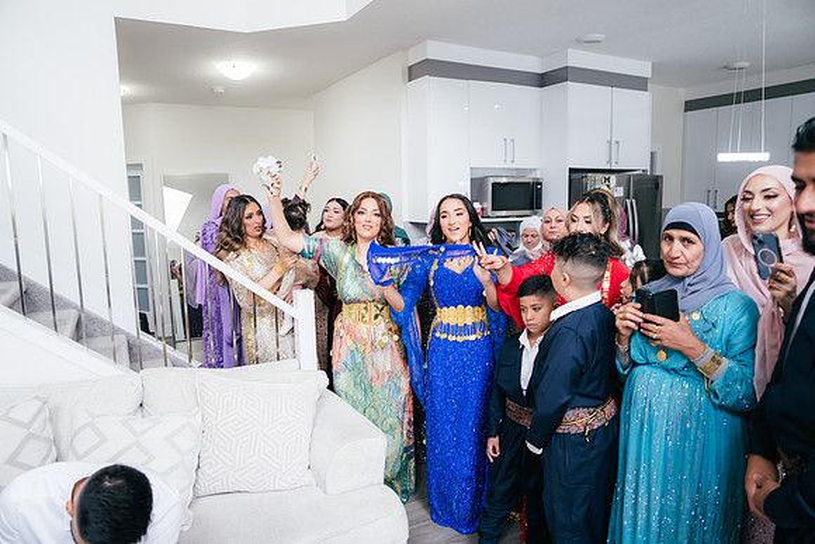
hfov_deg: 73.7
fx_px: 543
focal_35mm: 24
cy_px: 272
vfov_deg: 53.2
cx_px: 408
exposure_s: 1/160
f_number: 2.8
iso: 800
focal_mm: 24
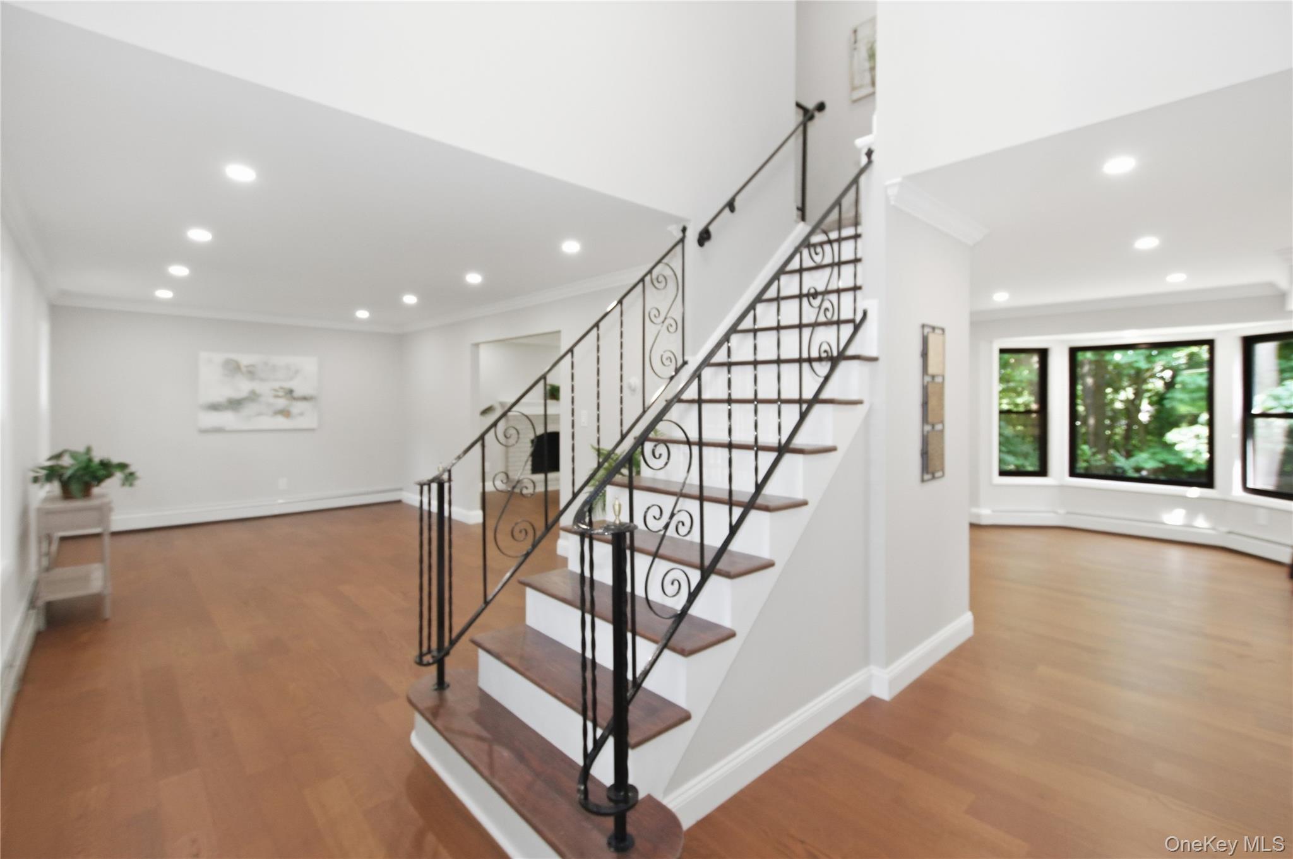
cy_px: 430
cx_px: 646
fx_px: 538
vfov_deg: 77.2
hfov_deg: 100.4
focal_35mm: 15
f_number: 4.5
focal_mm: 10
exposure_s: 1/100
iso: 800
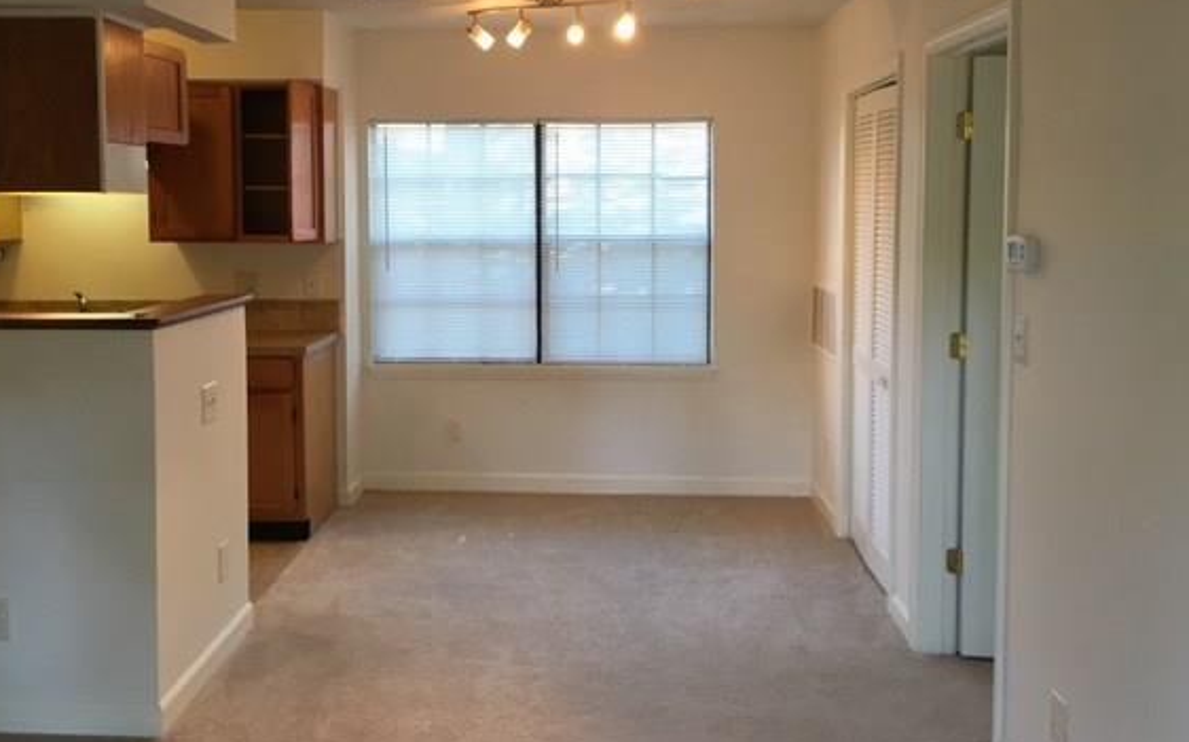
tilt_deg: -2.0
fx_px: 1134
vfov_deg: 36.1
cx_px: 550
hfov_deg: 55.3
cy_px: 279
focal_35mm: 35
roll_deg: +0.6
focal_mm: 4.15
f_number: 2.2
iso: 40
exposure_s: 1/30
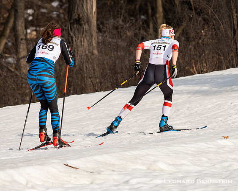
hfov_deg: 3.5
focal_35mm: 547
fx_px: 3850
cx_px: 154
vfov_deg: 2.8
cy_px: 103
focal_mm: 300
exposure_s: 1/2000
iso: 400
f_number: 6.3
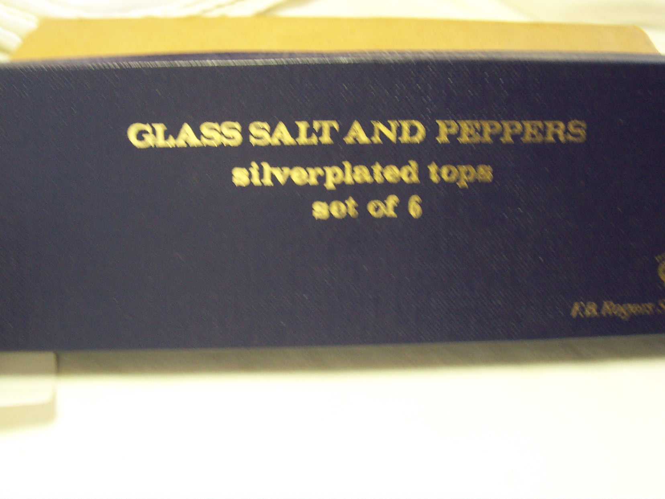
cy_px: 250
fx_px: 711
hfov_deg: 50.1
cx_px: 332
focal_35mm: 37
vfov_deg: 38.7
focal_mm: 5.6
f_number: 2.8
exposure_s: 1/20
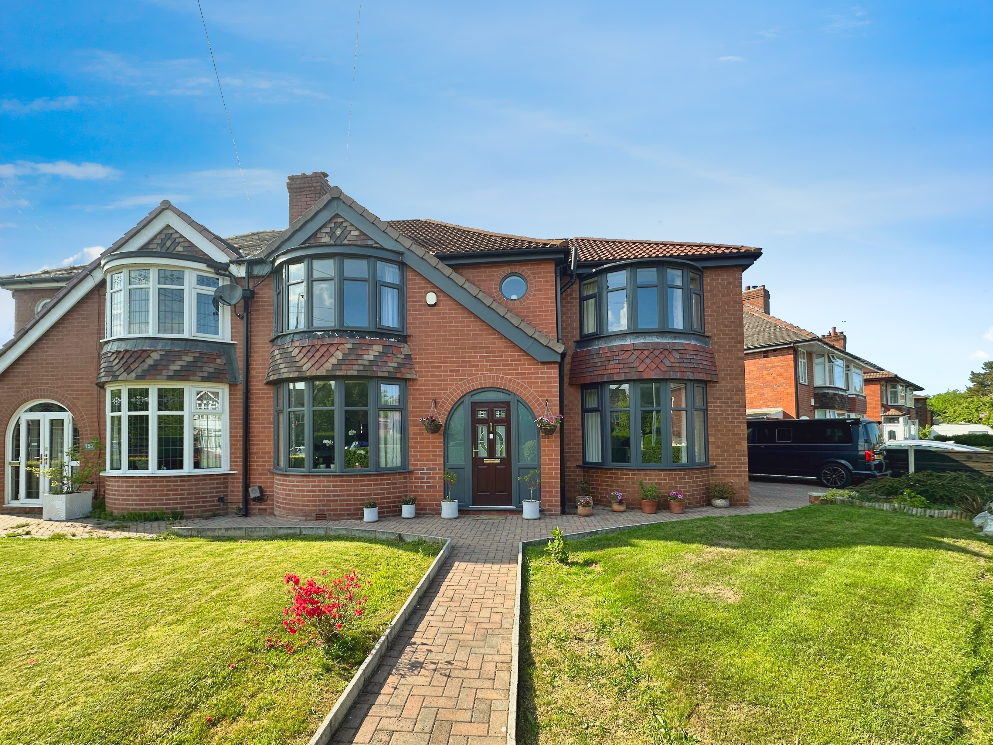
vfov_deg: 85.7
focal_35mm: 14
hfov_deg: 102.0
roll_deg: -0.1
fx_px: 402
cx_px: 496
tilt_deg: +5.8
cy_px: 372
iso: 40
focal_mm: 2.22
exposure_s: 1/388
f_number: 2.2
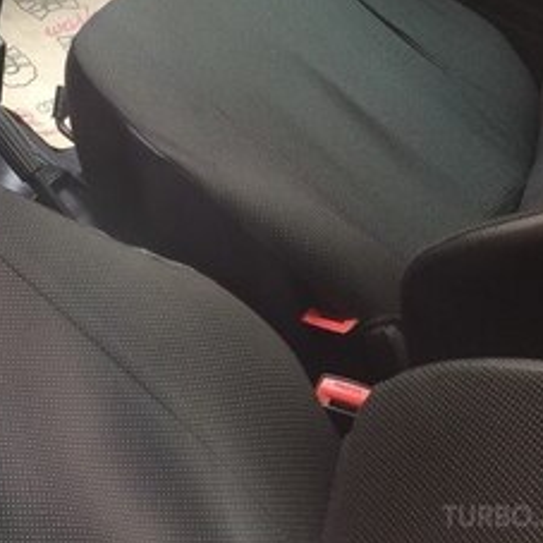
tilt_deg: -35.5
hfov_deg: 30.1
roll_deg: -15.0
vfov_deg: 28.0
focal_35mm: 56
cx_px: 141
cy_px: -45
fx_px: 994
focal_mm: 4.15
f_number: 2.2
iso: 100
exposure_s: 1/33
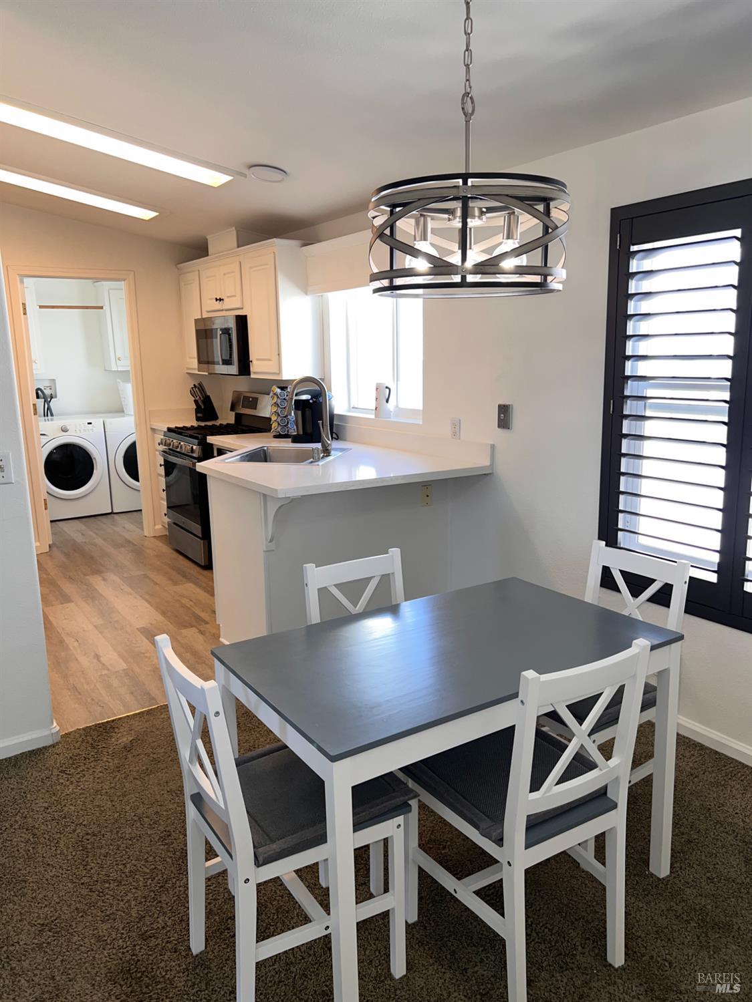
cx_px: 376
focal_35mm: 26
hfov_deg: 53.1
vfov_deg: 67.3
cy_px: 501
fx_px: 753
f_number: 1.5
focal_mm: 5.7
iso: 40
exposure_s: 1/120
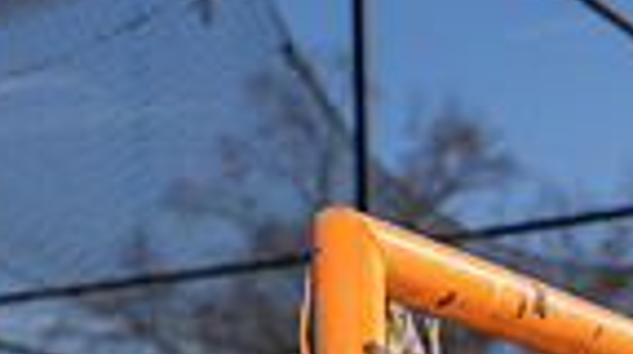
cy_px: 889
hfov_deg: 13.0
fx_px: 2766
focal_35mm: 165
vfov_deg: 6.9
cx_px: 179
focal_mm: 50
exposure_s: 1/1250
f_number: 5.6
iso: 64
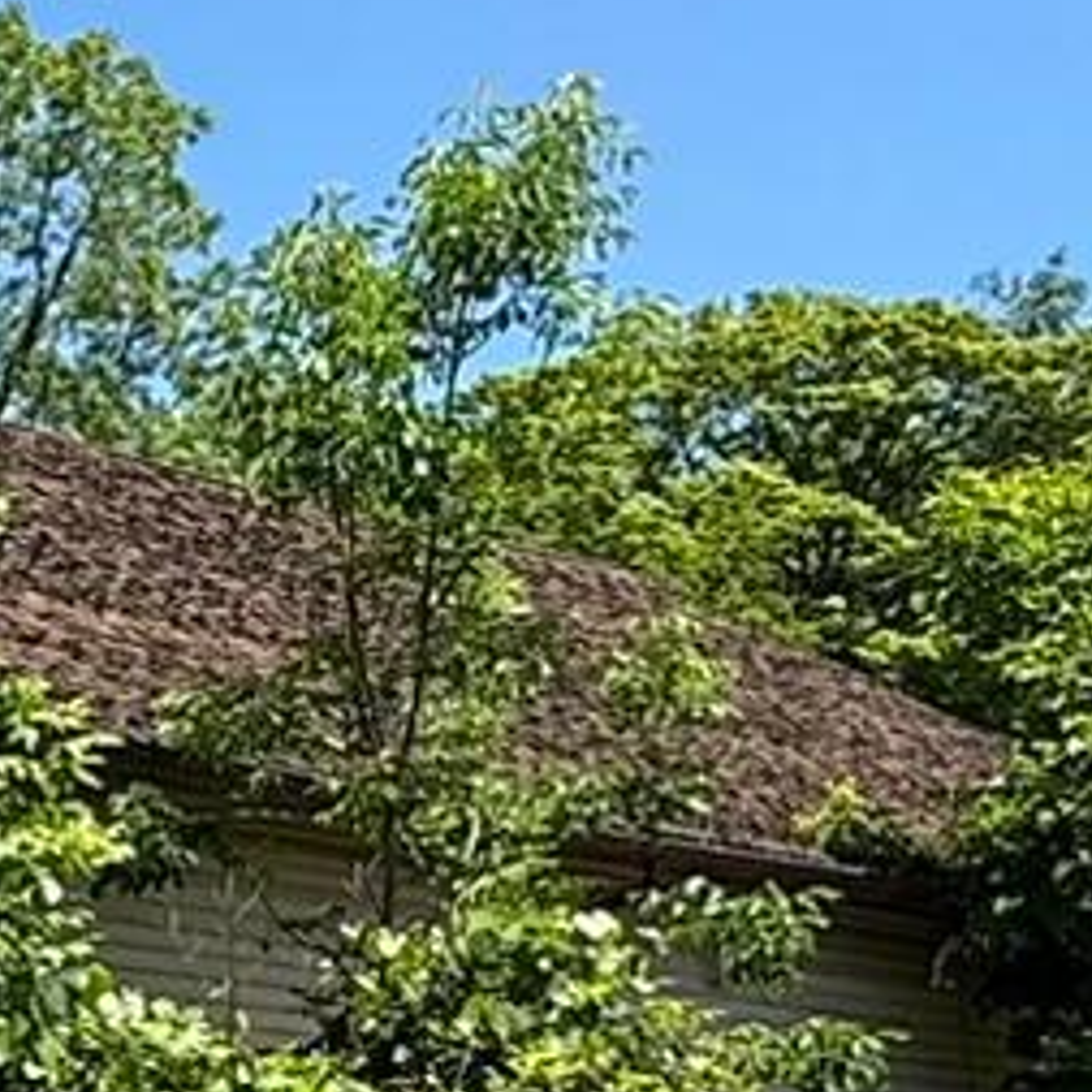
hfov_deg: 15.4
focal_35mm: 100
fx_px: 3569
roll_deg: +0.3
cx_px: -768
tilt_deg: +6.4
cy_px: 1105
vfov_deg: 17.0
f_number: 2.2
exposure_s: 1/888
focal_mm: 2.22
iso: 50
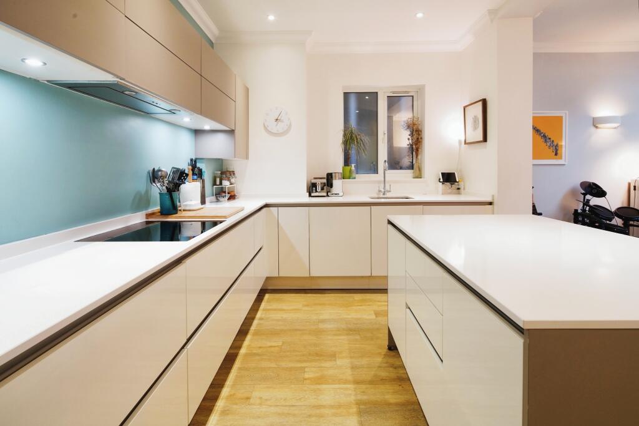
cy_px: 213
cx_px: 320
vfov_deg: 70.5
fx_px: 302
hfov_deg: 93.3
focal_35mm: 17
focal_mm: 17
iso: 640
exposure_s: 1/6
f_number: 11
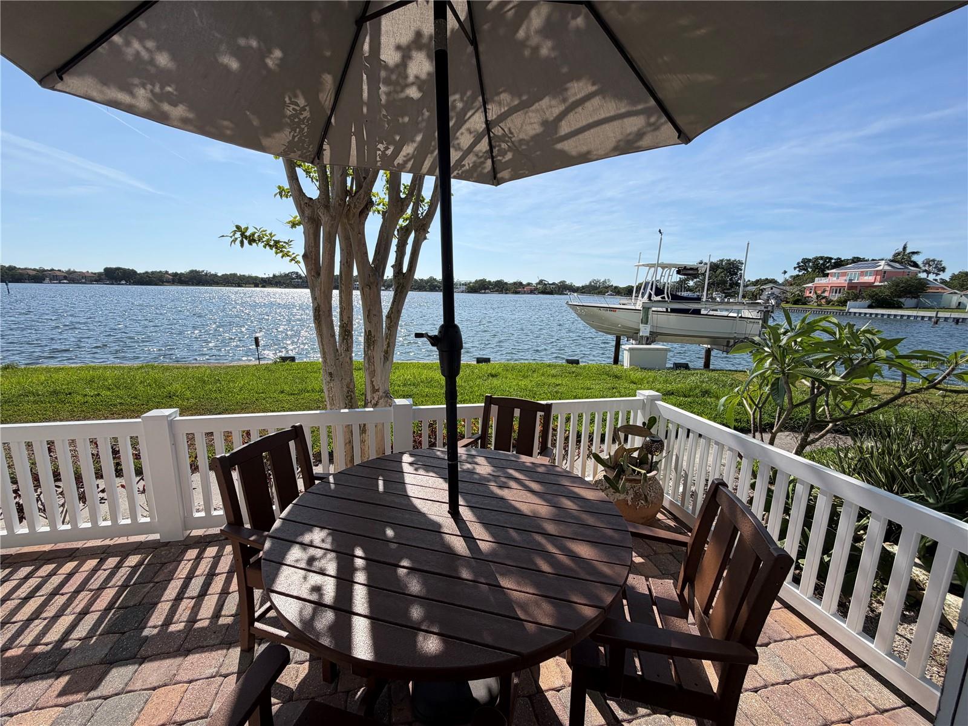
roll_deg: -1.6
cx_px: 484
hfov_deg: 102.1
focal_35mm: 14
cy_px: 363
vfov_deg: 85.7
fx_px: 391
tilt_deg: -11.0
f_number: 2.2
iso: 20
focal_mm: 2.22
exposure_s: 1/1050
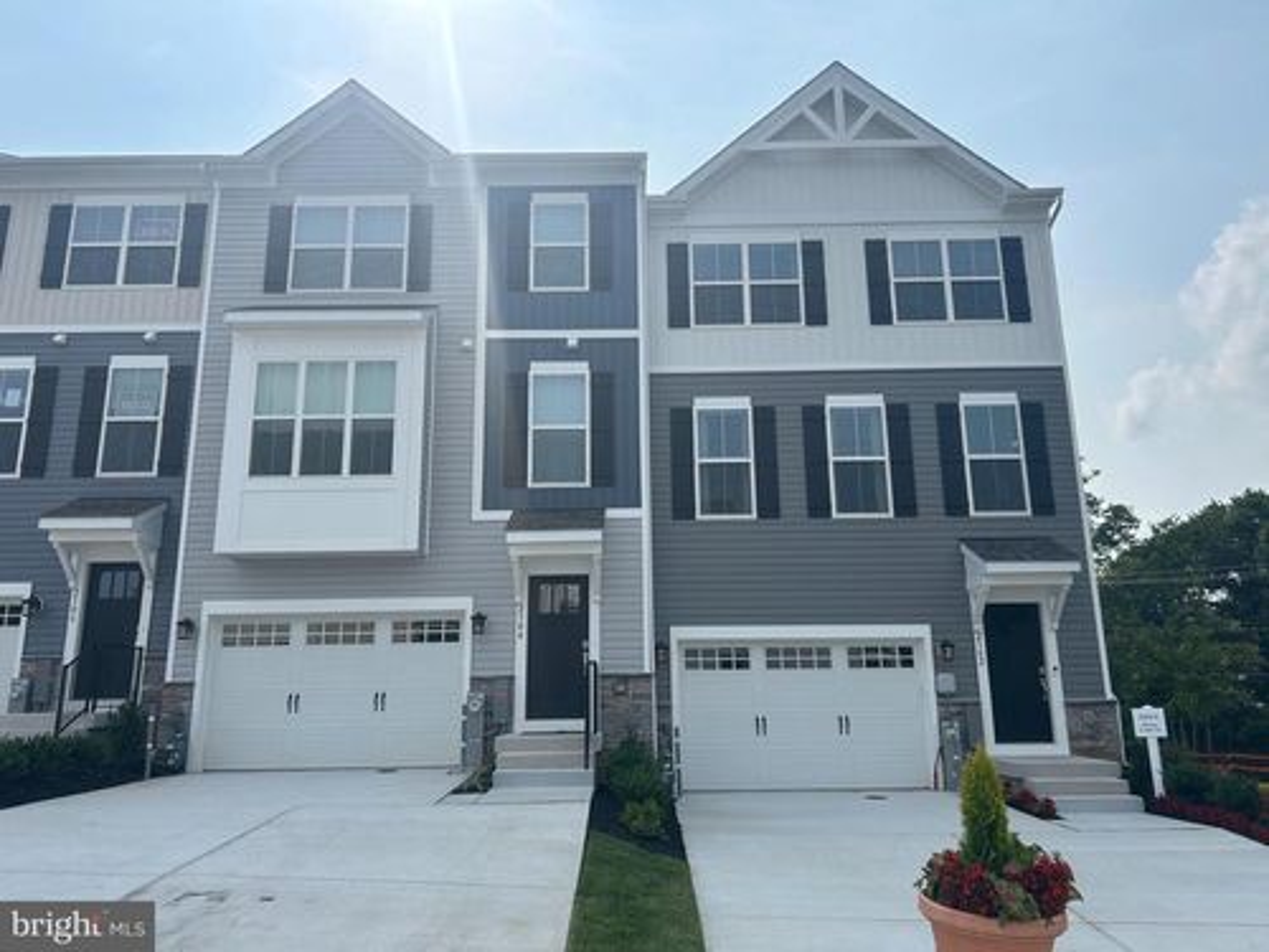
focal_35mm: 26
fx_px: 953
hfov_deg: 67.3
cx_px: 634
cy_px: 476
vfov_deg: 53.1
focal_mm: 5.7
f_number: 1.5
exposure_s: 1/6993
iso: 50
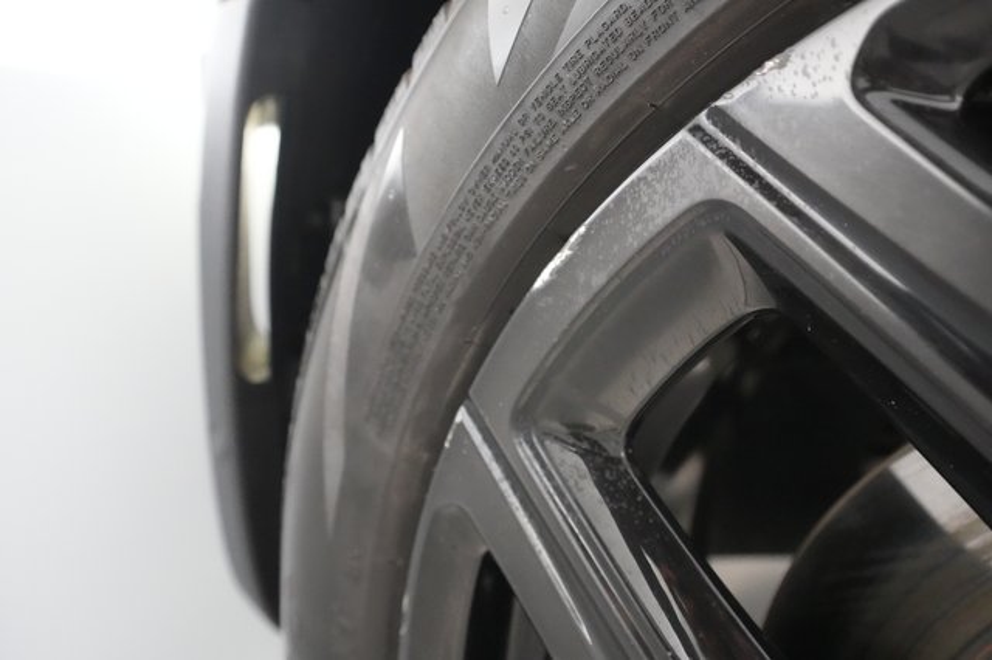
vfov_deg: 46.4
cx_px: 496
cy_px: 330
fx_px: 771
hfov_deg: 65.5
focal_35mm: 28
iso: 16000
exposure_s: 1/100
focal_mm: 28
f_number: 4.5
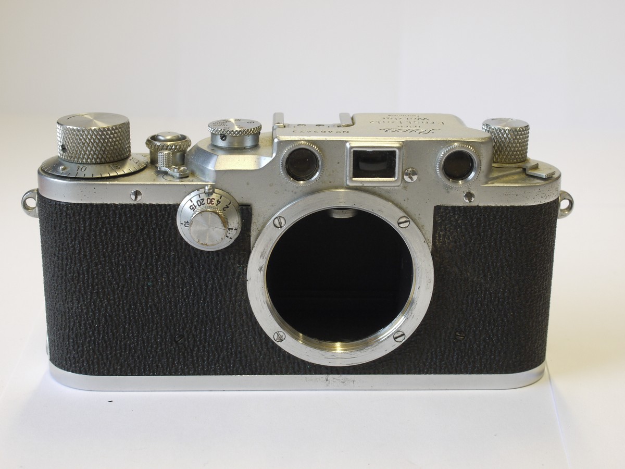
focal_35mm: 60
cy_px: 234
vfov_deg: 24.4
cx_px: 312
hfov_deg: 32.2
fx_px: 1083
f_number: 8
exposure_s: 1/30
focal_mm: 30
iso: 400
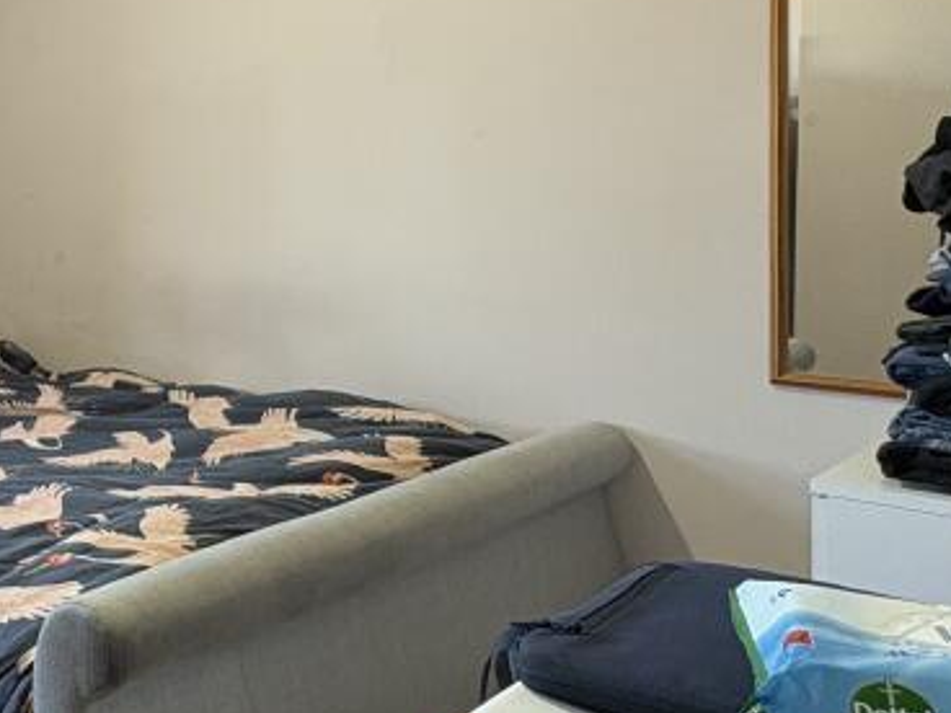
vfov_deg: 36.2
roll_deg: +0.9
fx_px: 1071
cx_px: -132
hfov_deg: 38.3
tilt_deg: -0.6
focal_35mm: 39
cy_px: 209
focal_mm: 2.22
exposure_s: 1/50
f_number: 2.2
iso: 160
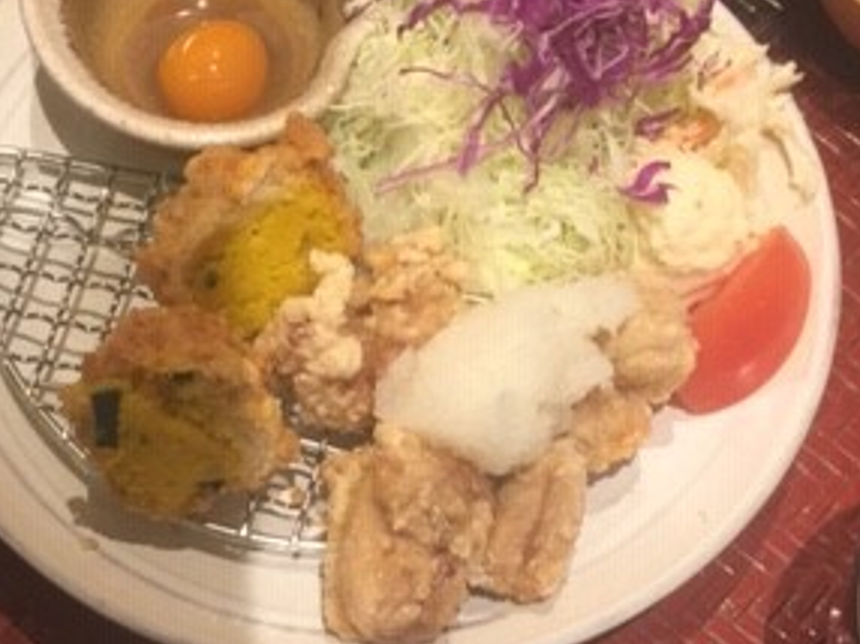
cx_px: 313
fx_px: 1614
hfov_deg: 29.7
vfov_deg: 22.4
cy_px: 481
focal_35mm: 65
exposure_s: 1/15
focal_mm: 4.15
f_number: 2.2
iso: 32
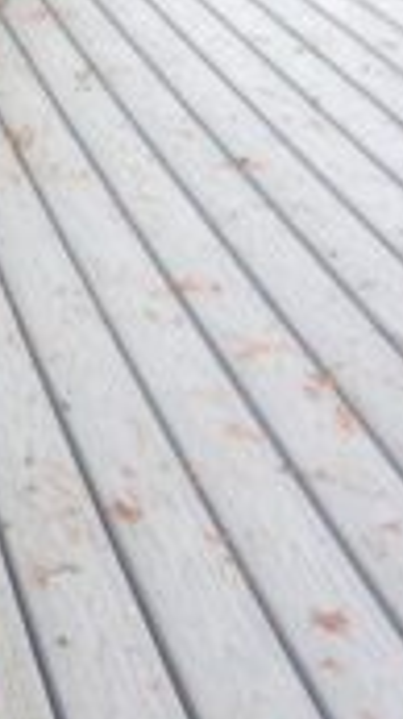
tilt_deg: -30.1
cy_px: 416
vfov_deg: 25.6
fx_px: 1581
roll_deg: +0.9
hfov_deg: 12.9
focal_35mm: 83
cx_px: -361
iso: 50
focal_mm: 4.12
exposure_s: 1/207
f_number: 2.4
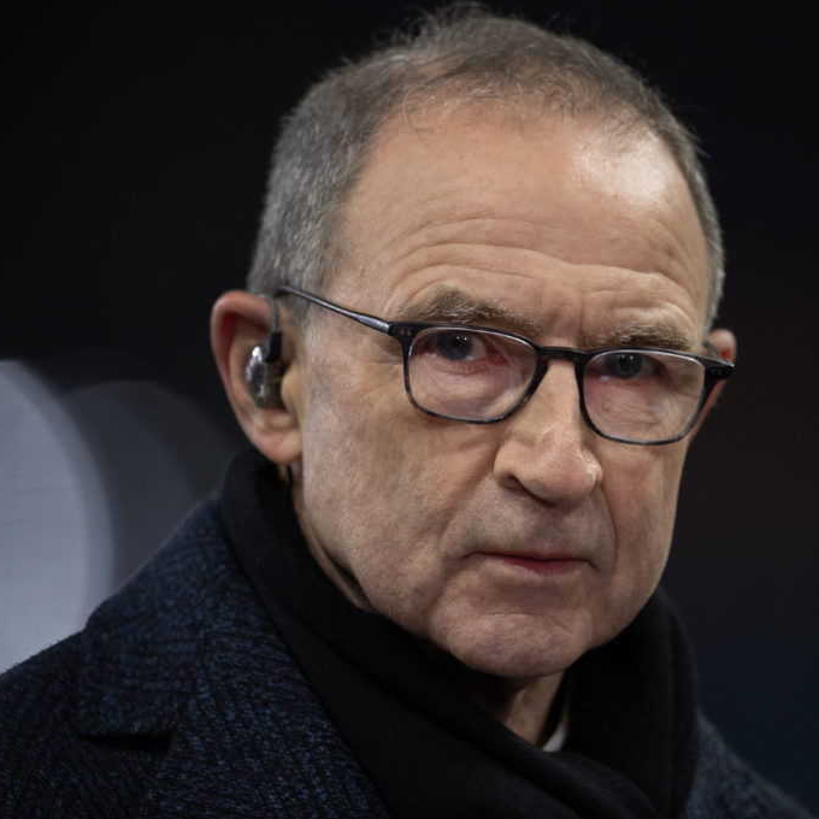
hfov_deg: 2.7
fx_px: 17131
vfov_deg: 2.7
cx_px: 485
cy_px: 410
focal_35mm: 640
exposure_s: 1/1600
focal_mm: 500
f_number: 4
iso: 2500
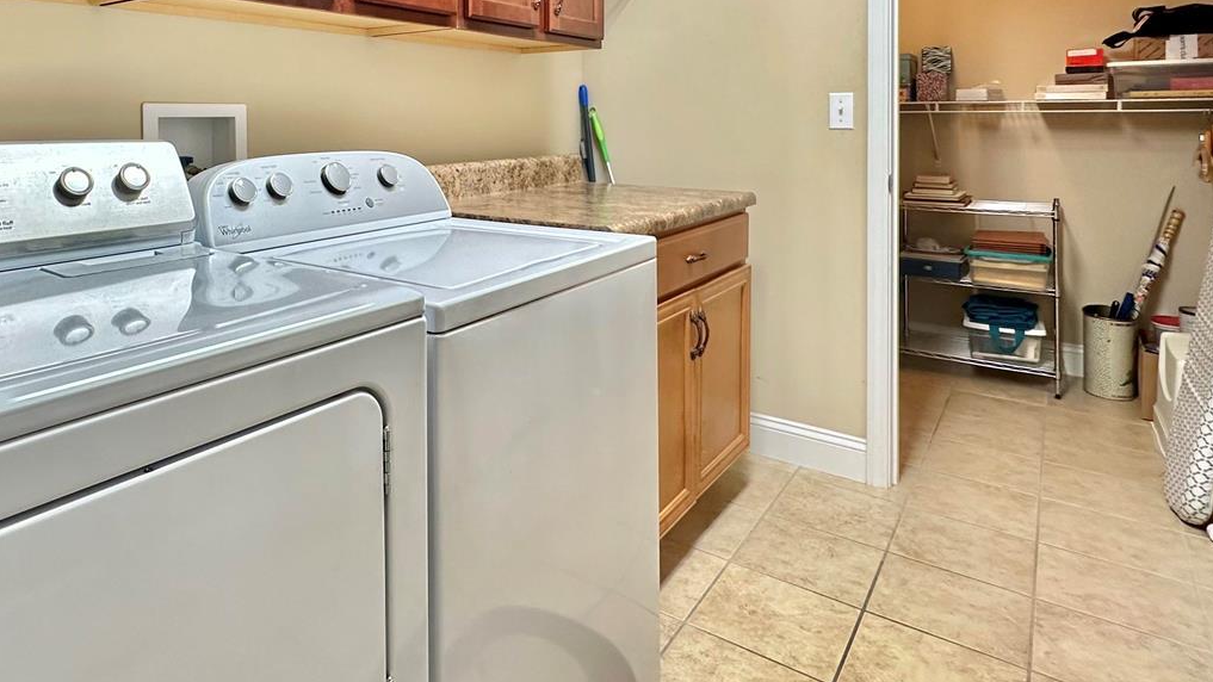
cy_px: 120
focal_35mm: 24
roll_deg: -0.1
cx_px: 435
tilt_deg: +0.3
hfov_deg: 74.6
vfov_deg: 44.9
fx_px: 772
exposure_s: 1/60
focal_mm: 2.22
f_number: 2.2
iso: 200
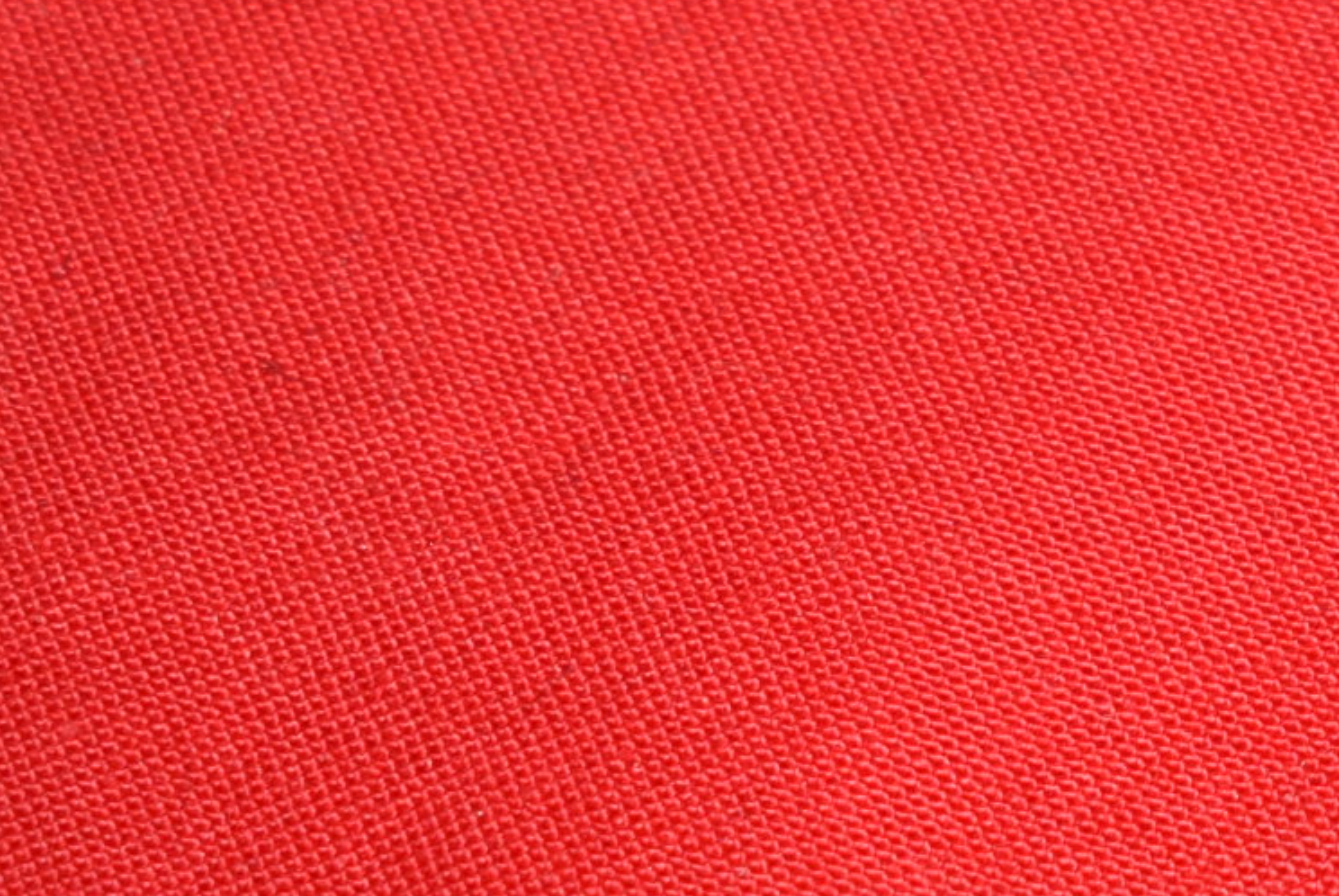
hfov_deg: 9.4
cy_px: -83
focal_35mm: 211
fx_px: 7858
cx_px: 2077
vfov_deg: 6.5
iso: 160
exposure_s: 1/40
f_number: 5.6
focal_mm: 35
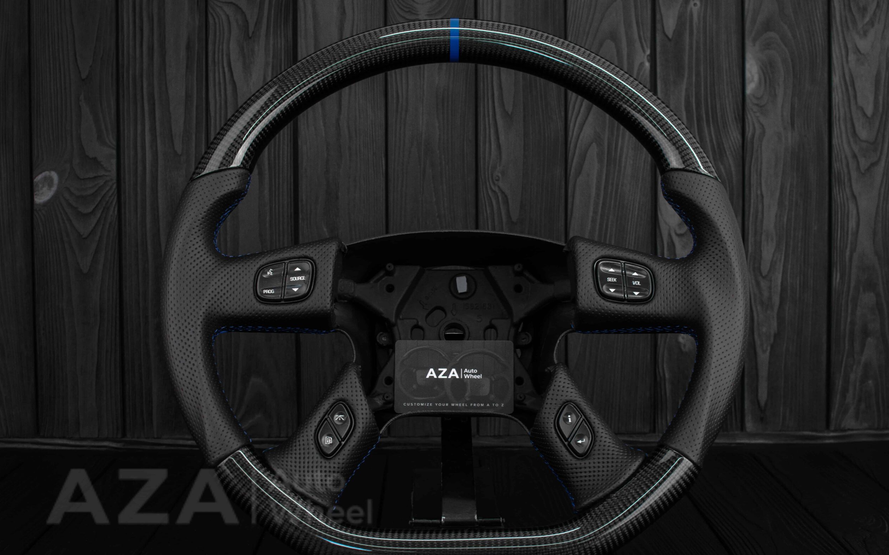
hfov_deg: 37.2
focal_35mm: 55
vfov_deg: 23.7
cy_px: 297
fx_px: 1321
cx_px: 445
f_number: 6.3
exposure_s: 1/125
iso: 500
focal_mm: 35
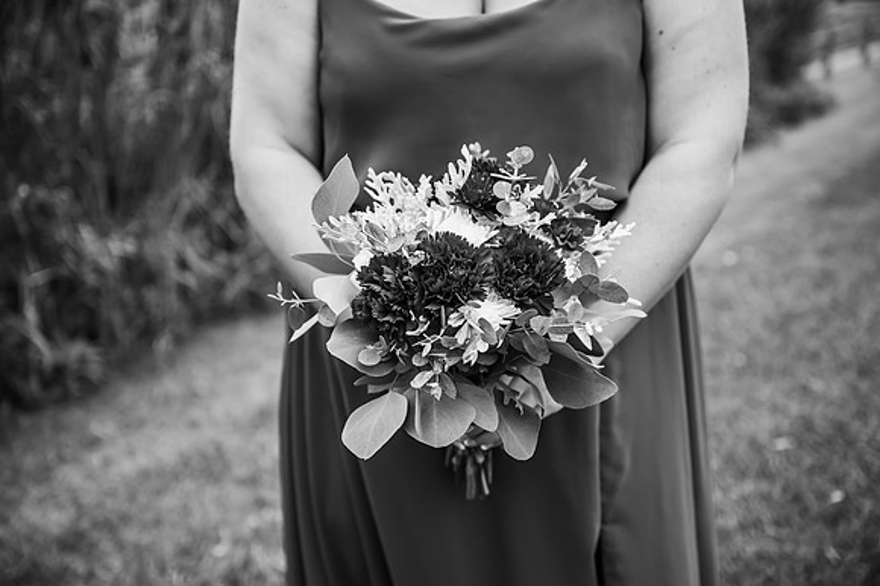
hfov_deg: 47.4
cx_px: 440
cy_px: 293
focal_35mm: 41
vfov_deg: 32.6
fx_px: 1002
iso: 320
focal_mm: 41
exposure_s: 1/1000
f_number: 2.8
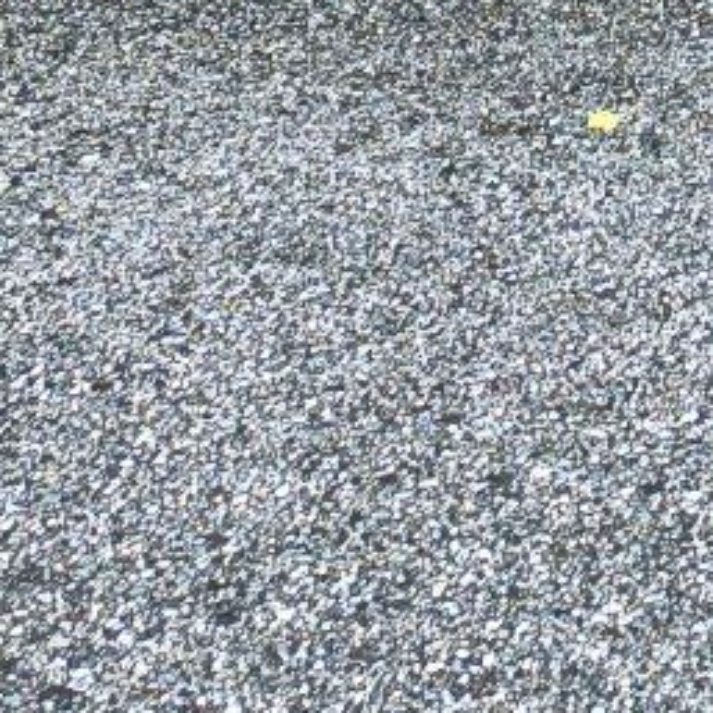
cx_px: 1418
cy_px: -1244
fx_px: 3589
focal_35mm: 154
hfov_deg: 10.4
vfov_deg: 9.5
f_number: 1.65
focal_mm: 6.14
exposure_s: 1/50
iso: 800
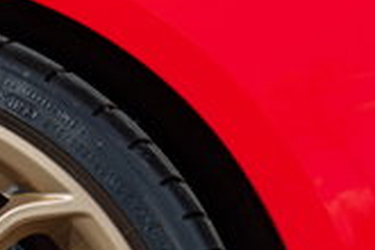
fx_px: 2281
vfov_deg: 6.2
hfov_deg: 9.2
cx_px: -165
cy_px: 391
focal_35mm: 219
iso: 100
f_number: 2.8
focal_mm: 47
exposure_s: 1/1600
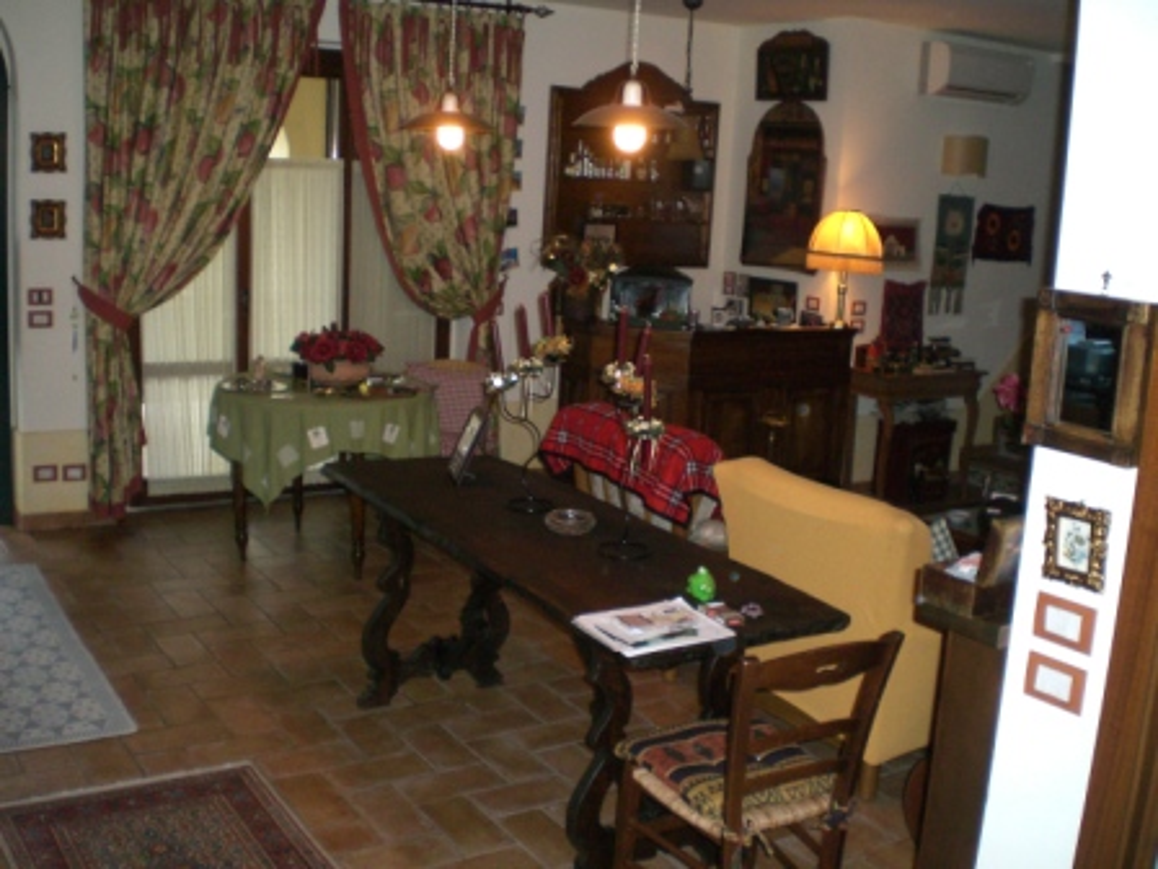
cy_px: 434
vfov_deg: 37.7
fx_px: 1271
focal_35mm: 38
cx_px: 579
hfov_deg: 49.0
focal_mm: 6.3
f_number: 3.1
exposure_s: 1/60
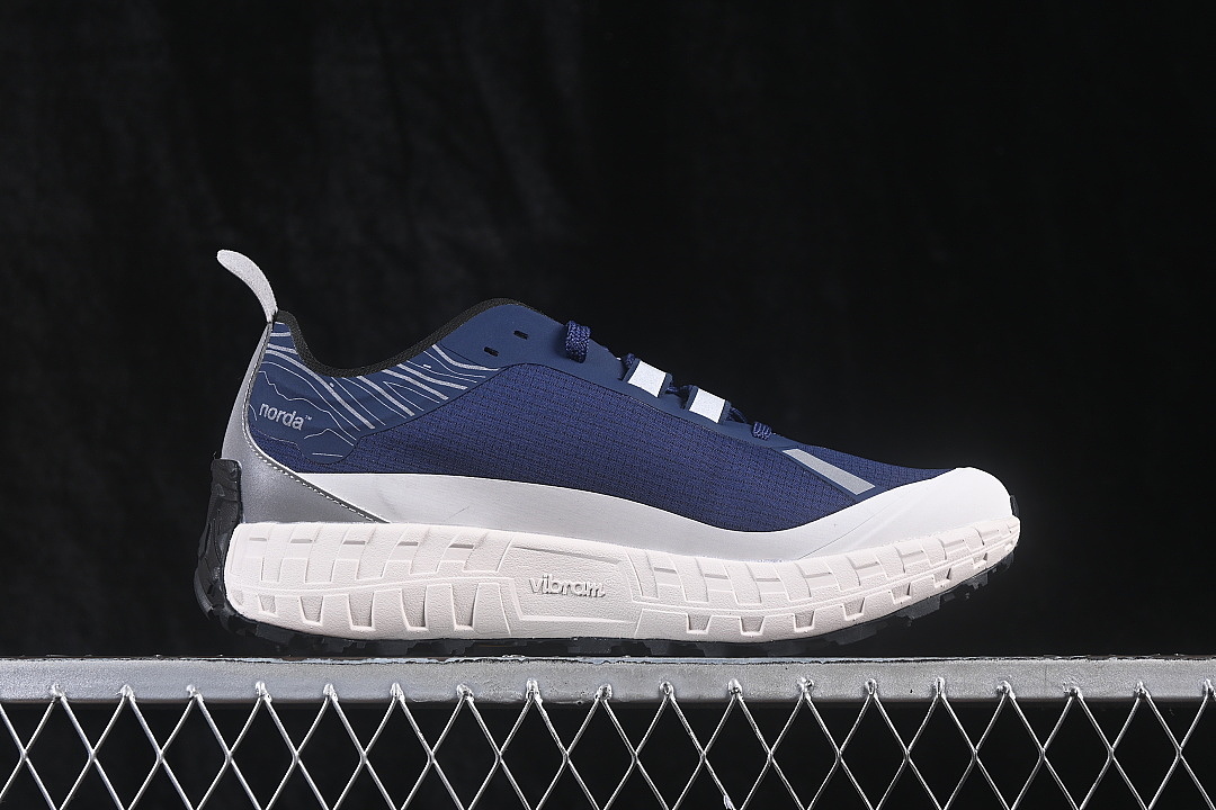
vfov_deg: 18.2
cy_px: 405
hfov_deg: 27.0
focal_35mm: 75
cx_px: 608
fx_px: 2533
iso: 160
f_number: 6.3
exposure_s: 1/60
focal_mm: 50
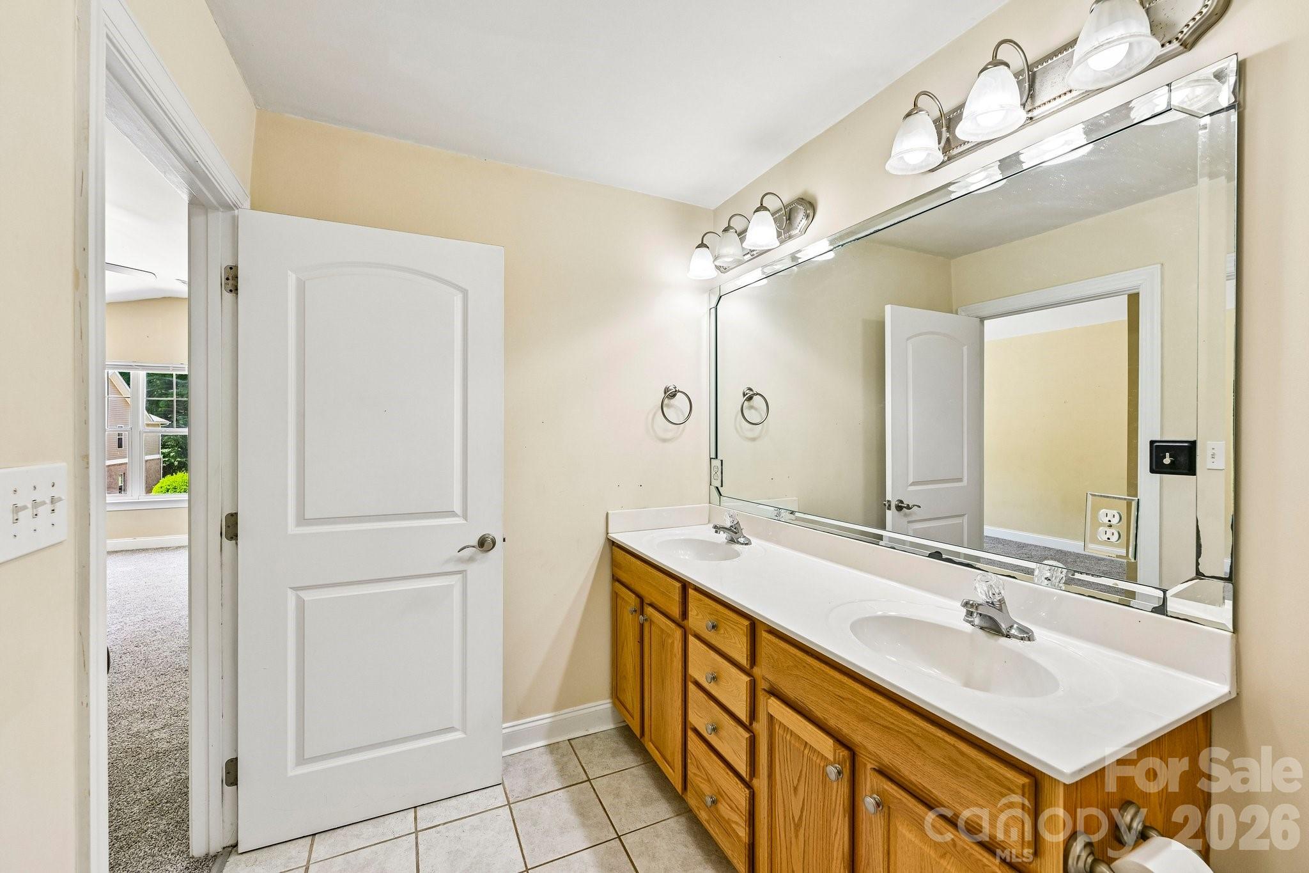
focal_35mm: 14
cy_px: 436
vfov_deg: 81.2
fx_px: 509
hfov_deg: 104.3
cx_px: 654
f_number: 8
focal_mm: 14
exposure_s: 1/15
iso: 180
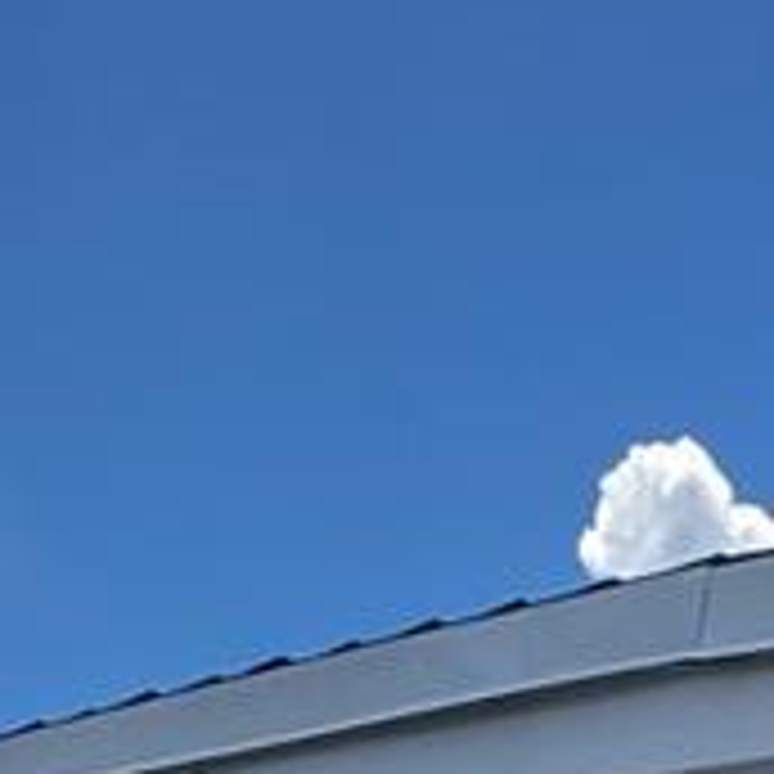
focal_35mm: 115
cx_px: 396
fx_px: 2909
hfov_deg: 15.2
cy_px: 1935
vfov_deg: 11.9
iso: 50
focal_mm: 2.22
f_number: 2.2
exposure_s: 1/1178
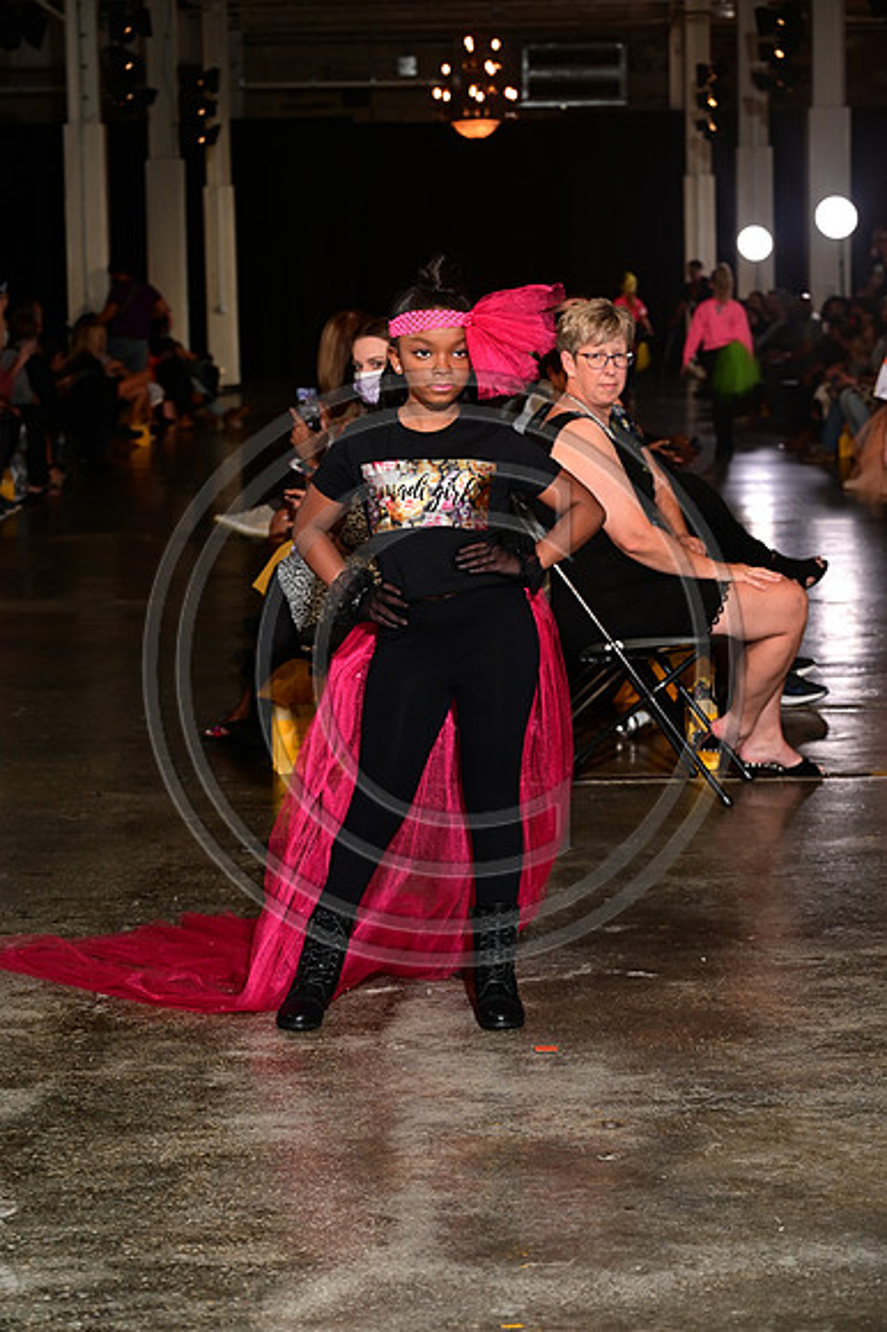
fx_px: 3145
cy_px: 666
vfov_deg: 23.9
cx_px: 444
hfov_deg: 16.1
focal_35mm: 85
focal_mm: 85
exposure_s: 1/125
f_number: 6.3
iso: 1000
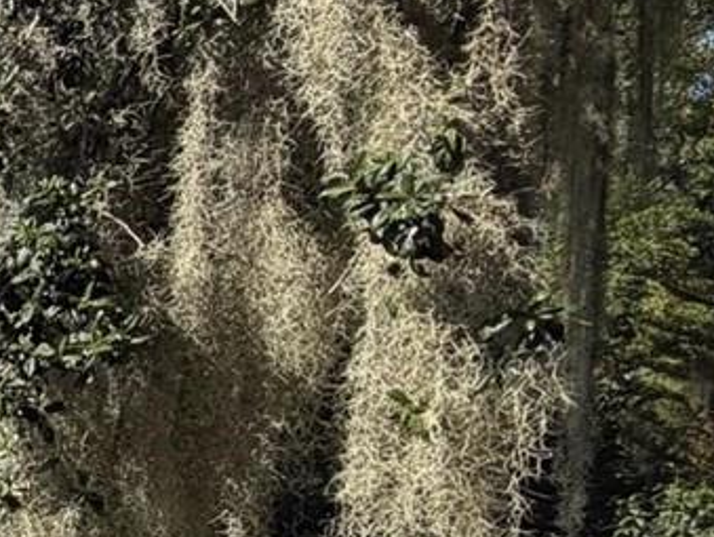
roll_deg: +0.0
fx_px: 1363
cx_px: -729
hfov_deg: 18.5
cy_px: 613
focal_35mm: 66
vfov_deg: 21.0
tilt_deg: +1.1
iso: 25
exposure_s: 1/770
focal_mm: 2.22
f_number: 2.2
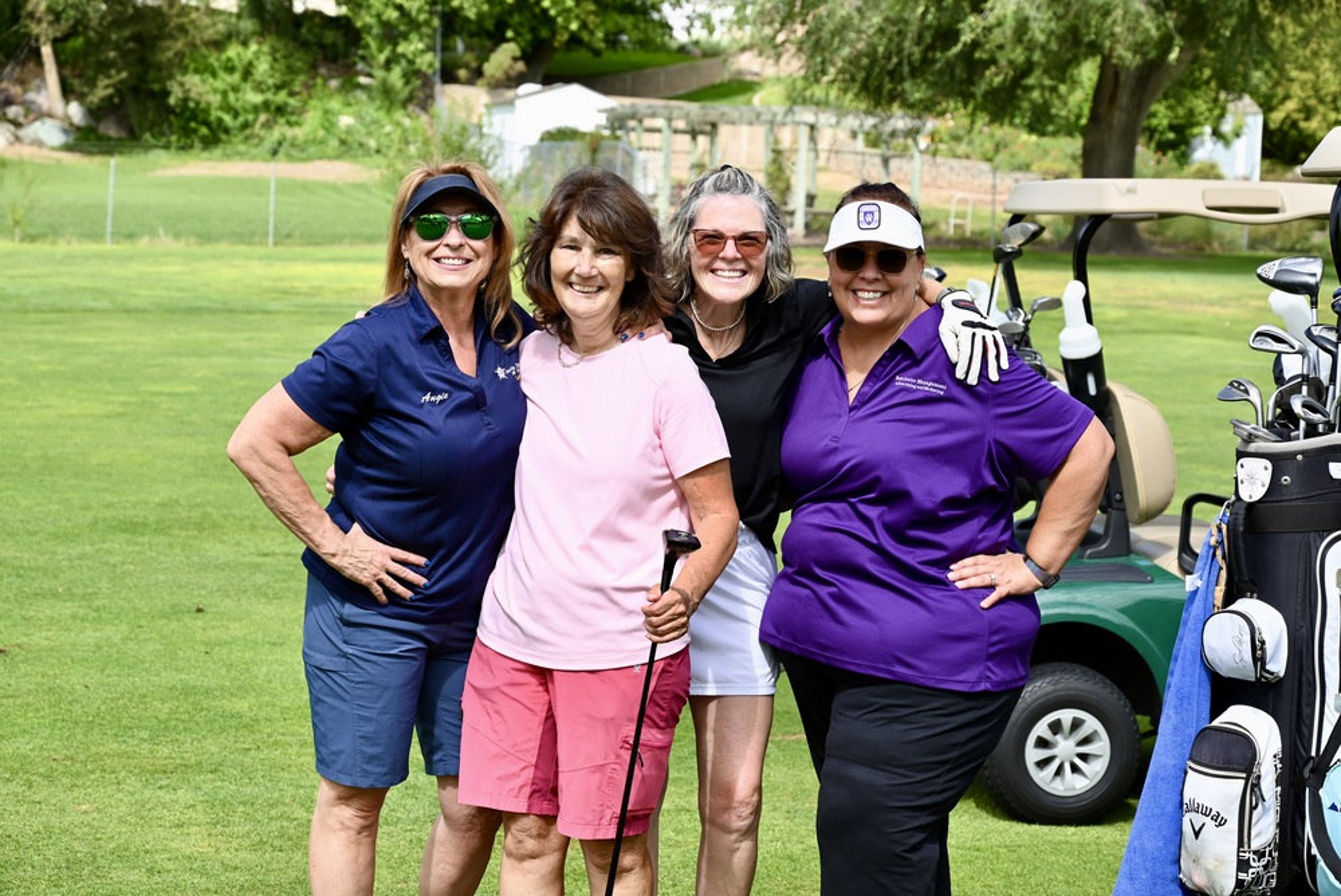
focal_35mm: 70
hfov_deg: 28.8
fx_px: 2609
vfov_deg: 19.5
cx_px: 670
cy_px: 448
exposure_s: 1/320
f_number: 6.3
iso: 100
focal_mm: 70
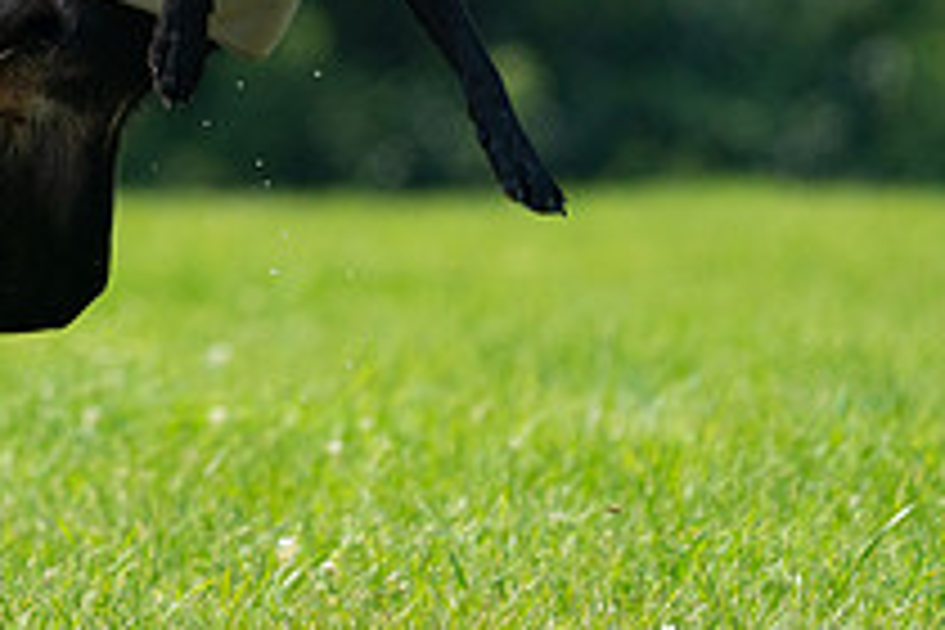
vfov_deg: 1.5
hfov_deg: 2.2
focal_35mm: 944
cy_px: -201
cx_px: -53
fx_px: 24778
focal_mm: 329
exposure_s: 1/4000
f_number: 6.3
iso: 1600
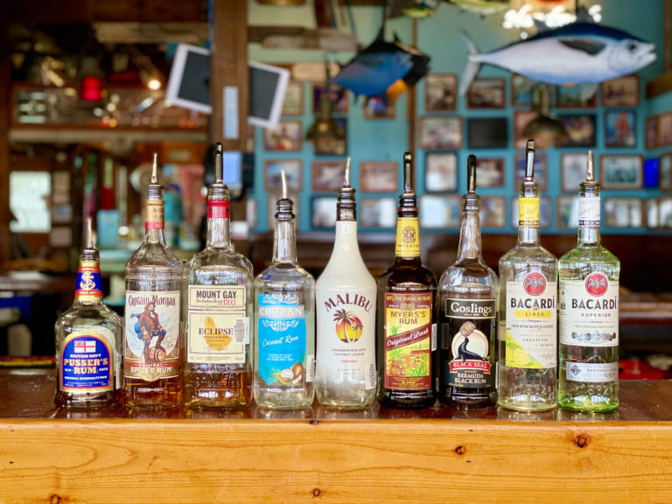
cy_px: 252
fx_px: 1009
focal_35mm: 52
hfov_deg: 36.8
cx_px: 336
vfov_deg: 28.0
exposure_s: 1/120
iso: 250
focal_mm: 6
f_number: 2
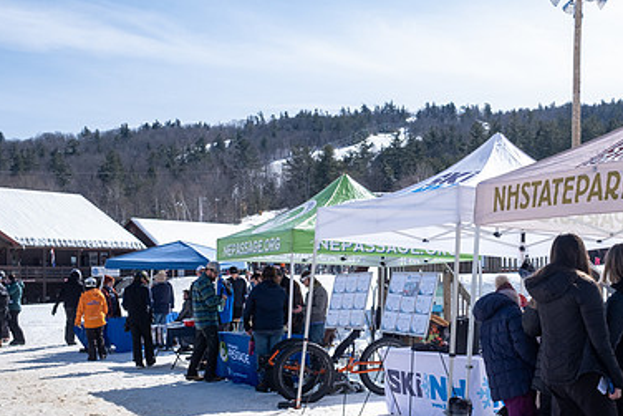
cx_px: 432
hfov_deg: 36.3
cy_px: 279
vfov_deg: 24.9
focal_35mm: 54
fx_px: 935
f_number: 5.6
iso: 320
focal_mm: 23
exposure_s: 1/1000
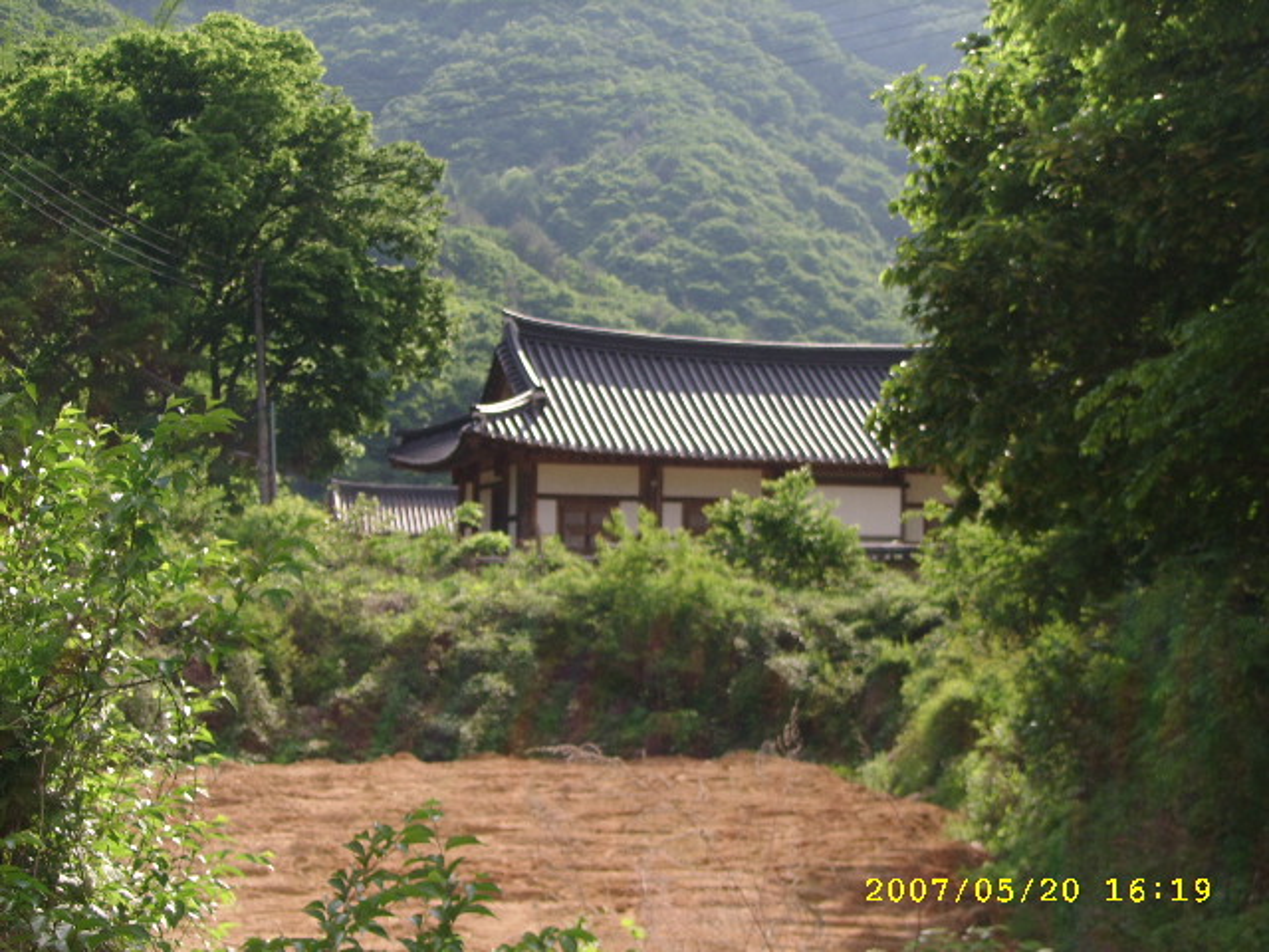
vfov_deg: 19.9
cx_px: 634
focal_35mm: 74
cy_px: 476
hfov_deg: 26.3
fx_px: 2713
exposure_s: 1/385
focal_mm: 12.33
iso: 50
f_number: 4
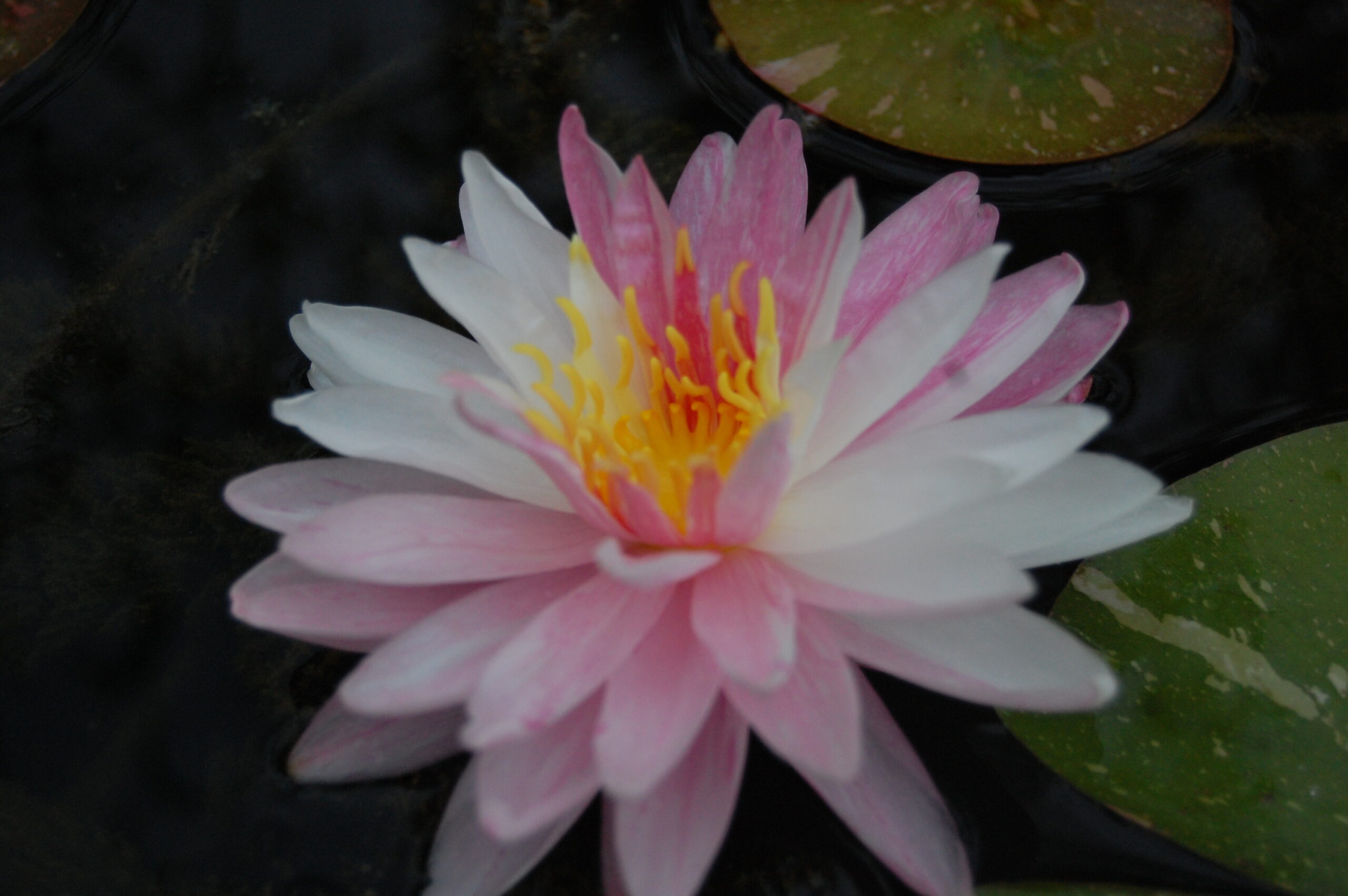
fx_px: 2581
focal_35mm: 69
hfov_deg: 29.3
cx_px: 674
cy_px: 448
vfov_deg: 19.7
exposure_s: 1/640
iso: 800
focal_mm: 46
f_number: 5.3
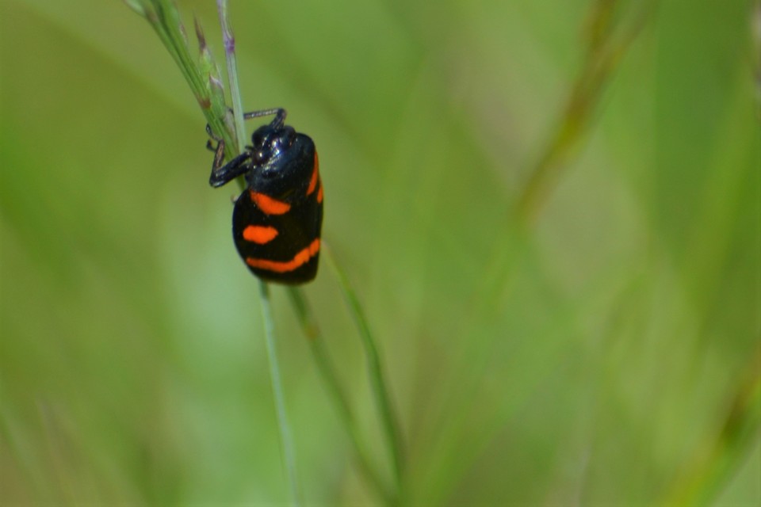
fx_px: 9512
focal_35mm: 450
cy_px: 254
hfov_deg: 4.6
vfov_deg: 3.1
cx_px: 380
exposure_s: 1/640
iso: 200
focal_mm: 300
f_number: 5.6
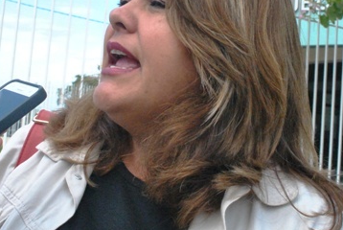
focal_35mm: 67
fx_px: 639
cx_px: 162
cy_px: 31
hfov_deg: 30.0
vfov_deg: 20.1
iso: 1600
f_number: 9
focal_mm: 20
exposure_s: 1/1000
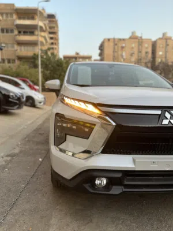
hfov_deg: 53.1
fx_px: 173
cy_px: 116
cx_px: 86
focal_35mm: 26
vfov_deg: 67.3
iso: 32
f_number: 1.6
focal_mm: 5.1
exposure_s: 1/122
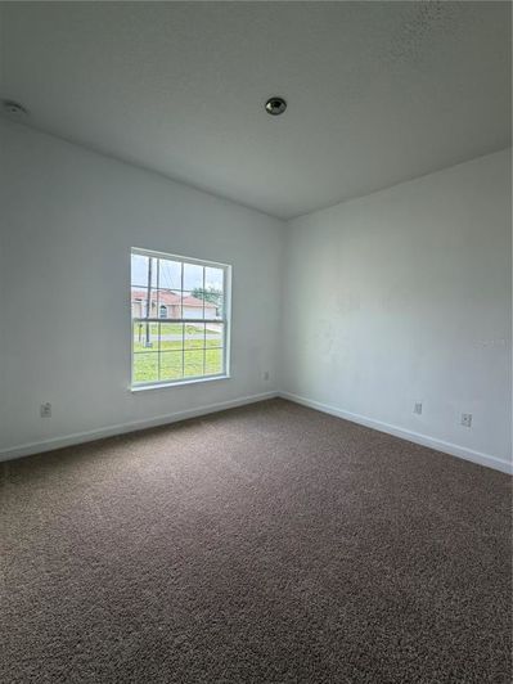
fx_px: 277
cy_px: 342
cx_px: 256
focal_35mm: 14
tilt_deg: -4.7
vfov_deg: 102.1
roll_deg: -3.0
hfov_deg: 85.7
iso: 64
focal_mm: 2.22
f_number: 2.2
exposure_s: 1/121
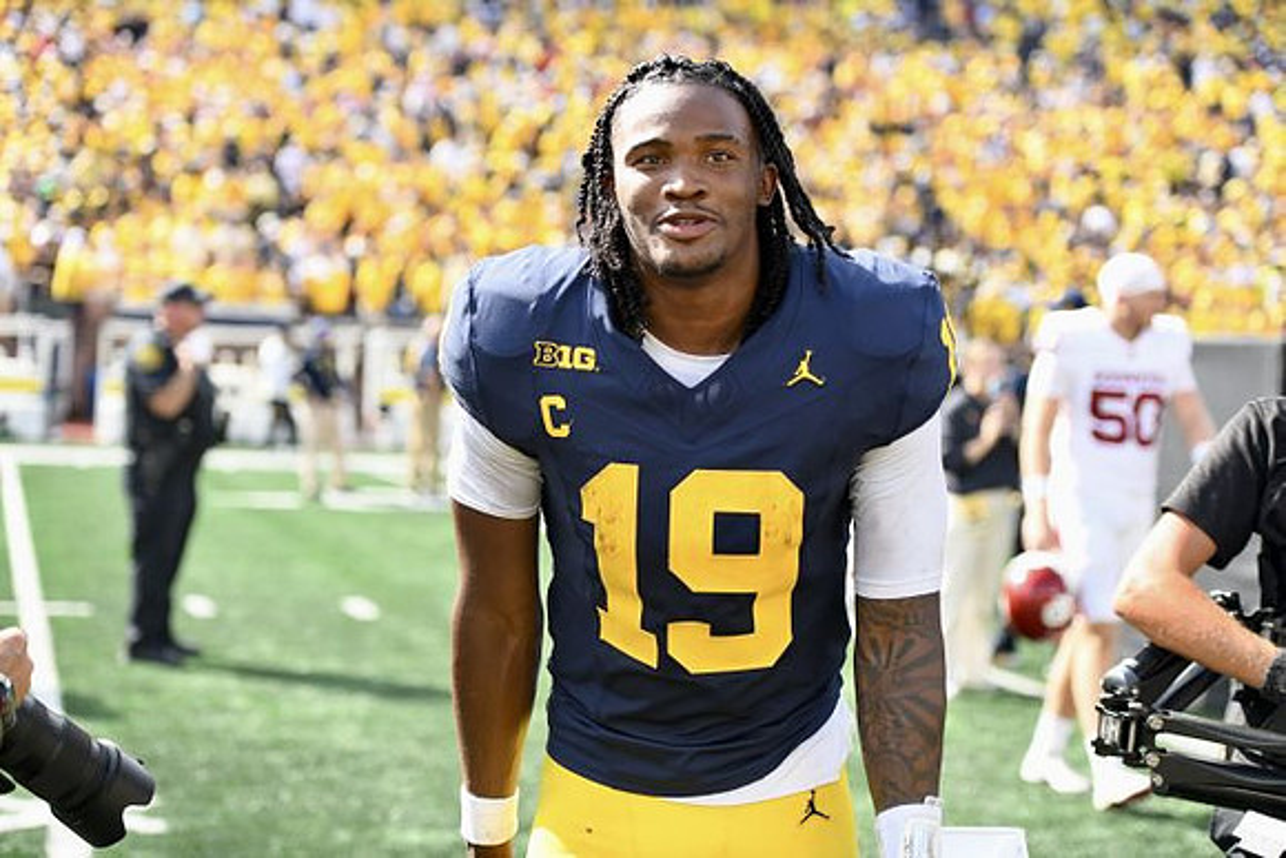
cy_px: 429
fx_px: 2501
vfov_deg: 19.5
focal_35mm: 70
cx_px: 643
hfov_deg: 28.8
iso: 320
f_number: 2.8
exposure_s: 1/1000
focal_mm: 70
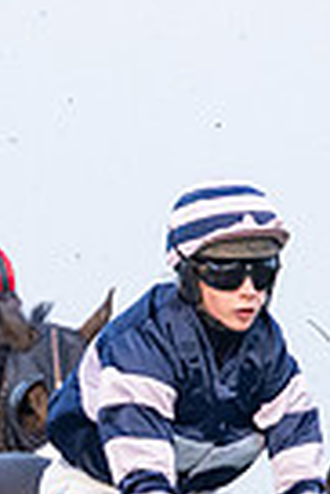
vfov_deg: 3.3
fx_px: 8667
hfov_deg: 2.2
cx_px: 269
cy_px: 686
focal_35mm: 632
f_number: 4
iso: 1250
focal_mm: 98
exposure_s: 1/1600
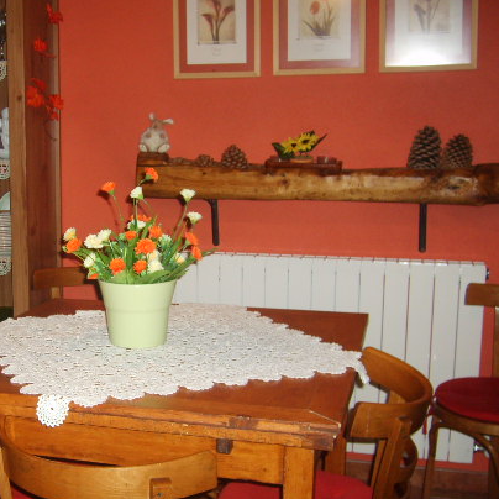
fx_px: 799
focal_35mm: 49
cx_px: 114
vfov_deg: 34.6
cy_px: 285
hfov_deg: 33.8
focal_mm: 5.8
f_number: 2.8
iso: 100
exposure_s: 1/45
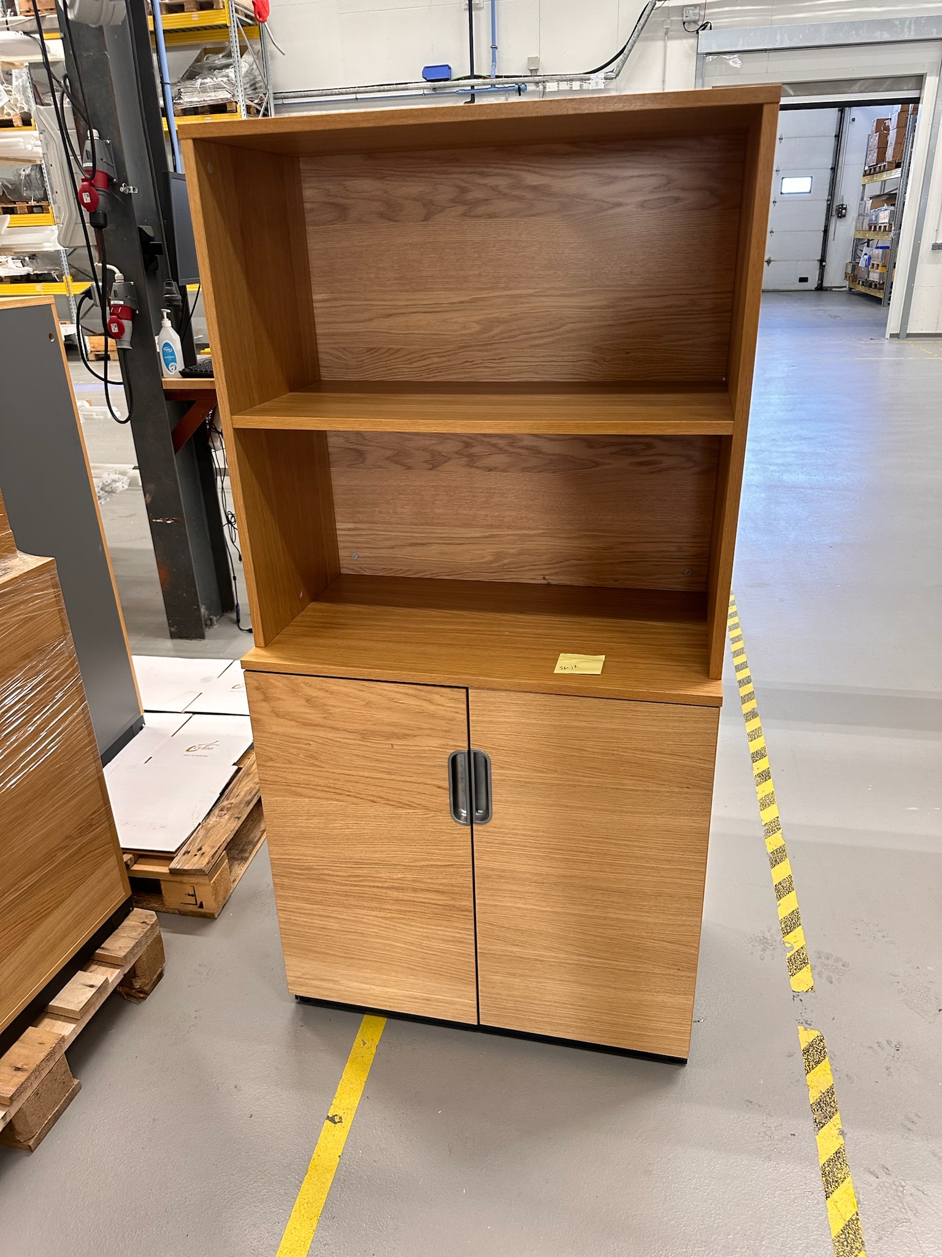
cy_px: 628
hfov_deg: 56.8
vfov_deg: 71.6
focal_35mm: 24
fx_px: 871
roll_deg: +1.4
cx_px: 471
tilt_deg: -25.7
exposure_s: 1/100
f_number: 1.78
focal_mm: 6.86
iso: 160
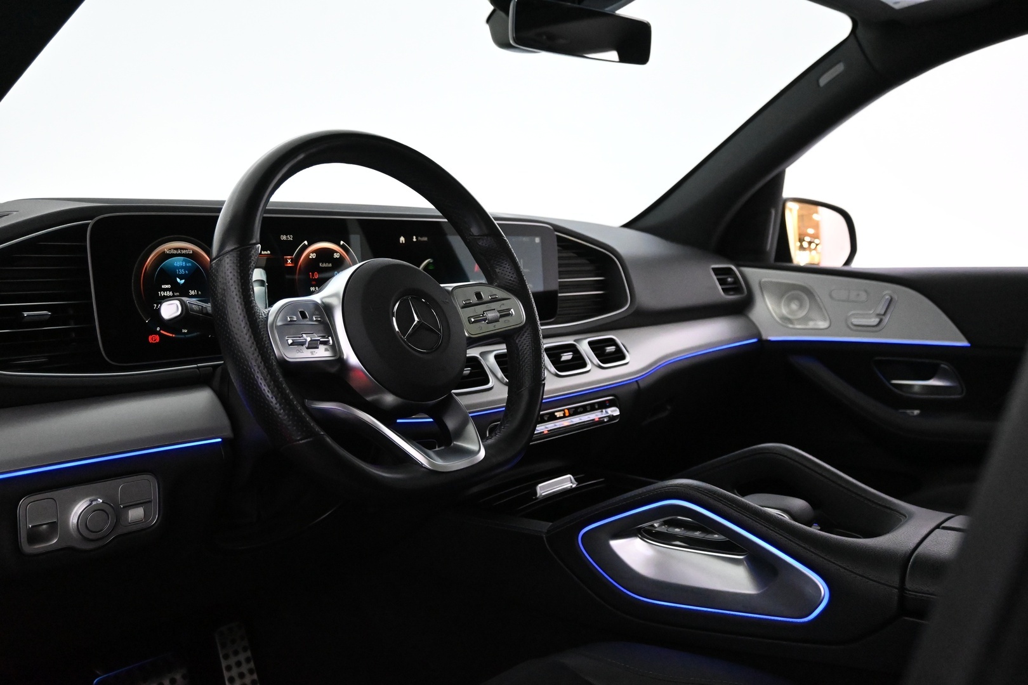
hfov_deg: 59.5
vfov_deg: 41.7
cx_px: 514
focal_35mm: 32
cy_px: 342
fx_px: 899
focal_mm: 21
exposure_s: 1/60
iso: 6400
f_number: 4
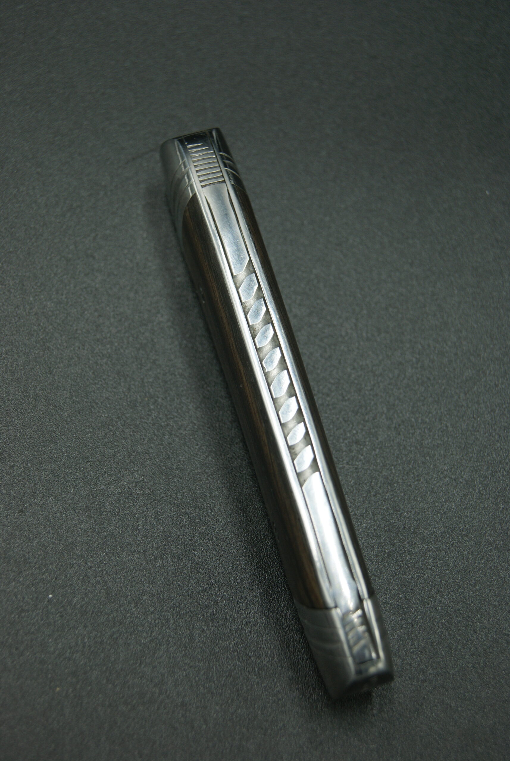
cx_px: 255
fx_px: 1271
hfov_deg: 22.7
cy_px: 380
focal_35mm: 60
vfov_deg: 33.4
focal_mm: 40
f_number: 5.6
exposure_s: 1/80
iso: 125
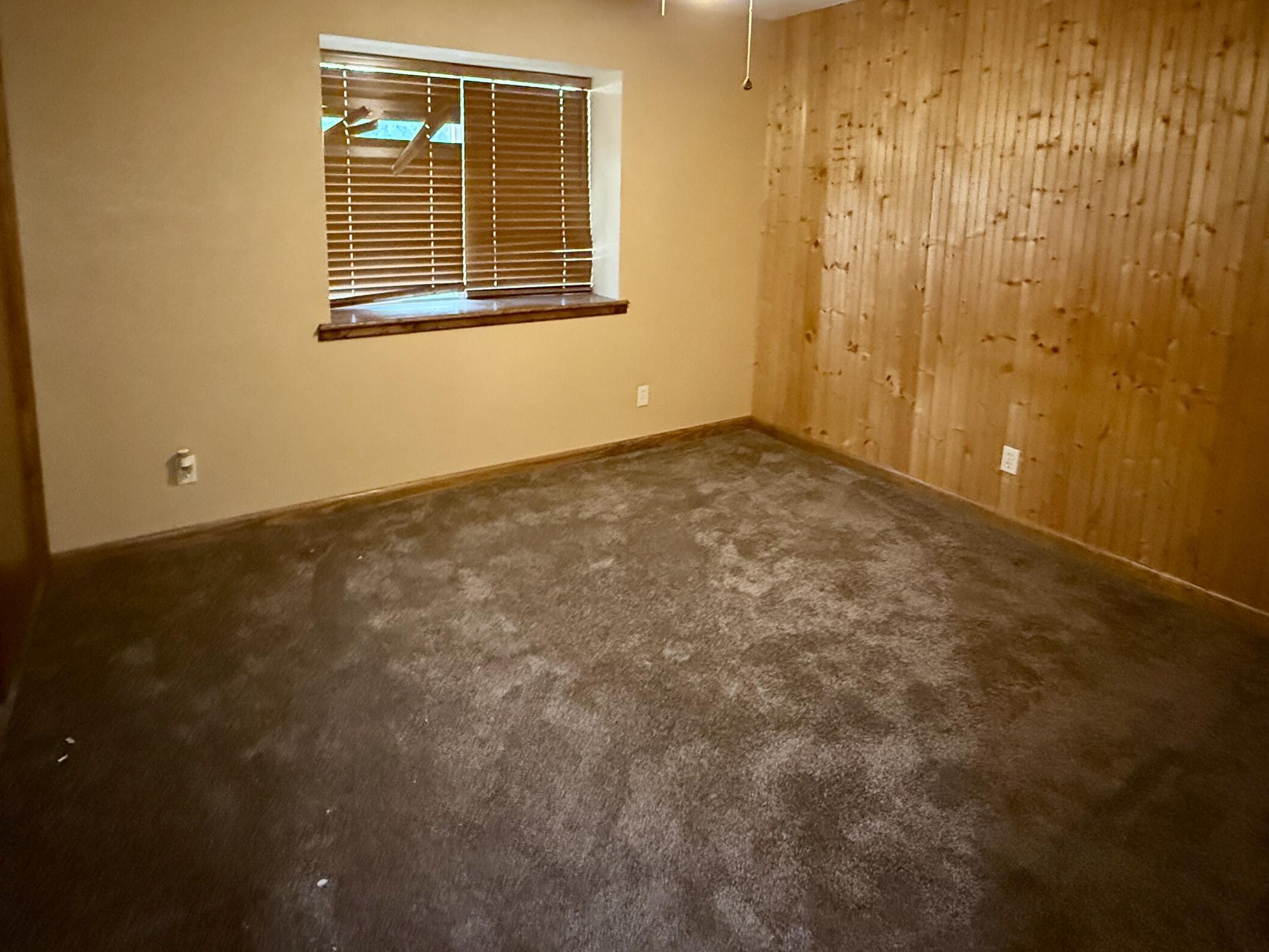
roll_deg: -0.7
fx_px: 733
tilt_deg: -8.1
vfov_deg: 64.0
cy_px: 305
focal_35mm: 20
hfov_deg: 81.7
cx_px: 600
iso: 1250
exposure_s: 1/40
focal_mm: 2.22
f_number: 2.2
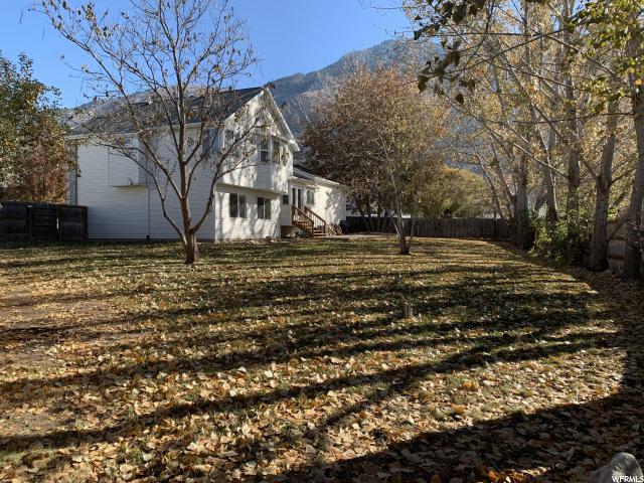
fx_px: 484
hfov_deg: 67.3
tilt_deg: -0.8
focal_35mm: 26
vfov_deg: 53.1
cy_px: 242
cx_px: 322
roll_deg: +0.3
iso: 25
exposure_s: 1/822
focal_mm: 4.25
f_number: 1.8
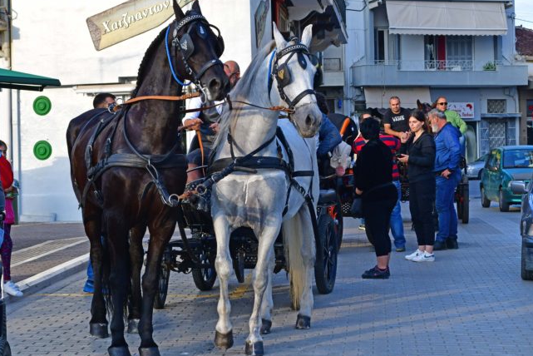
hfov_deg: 22.7
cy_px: 174
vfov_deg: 15.3
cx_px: 246
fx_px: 1326
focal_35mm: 90
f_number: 9
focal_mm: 55
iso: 640
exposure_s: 1/320
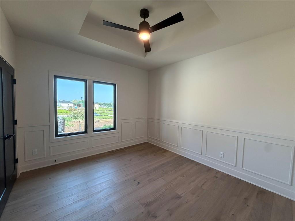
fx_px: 119
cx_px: 148
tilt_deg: -4.4
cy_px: 110
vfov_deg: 85.7
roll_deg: -1.1
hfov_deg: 102.1
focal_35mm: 14
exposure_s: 1/120
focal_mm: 2.22
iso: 200
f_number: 2.2
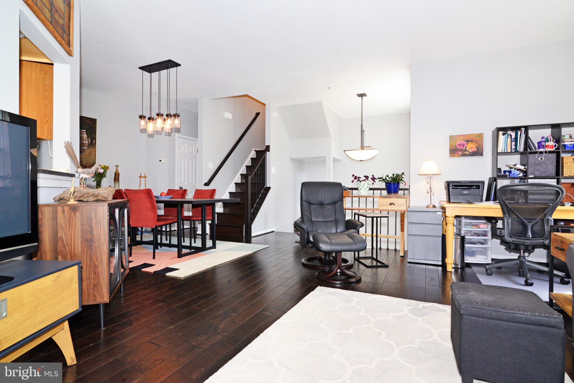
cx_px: 287
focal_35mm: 19
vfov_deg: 64.6
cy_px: 192
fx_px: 303
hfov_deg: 86.9
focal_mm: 19
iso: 1600
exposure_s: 1/80
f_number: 10
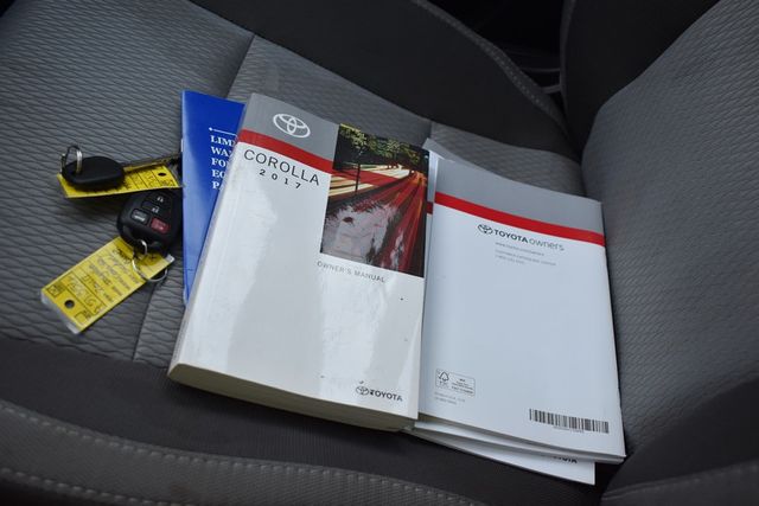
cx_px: 380
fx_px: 696
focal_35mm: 33
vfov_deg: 40.0
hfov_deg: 57.2
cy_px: 253
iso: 560
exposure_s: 1/250
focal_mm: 22
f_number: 3.8
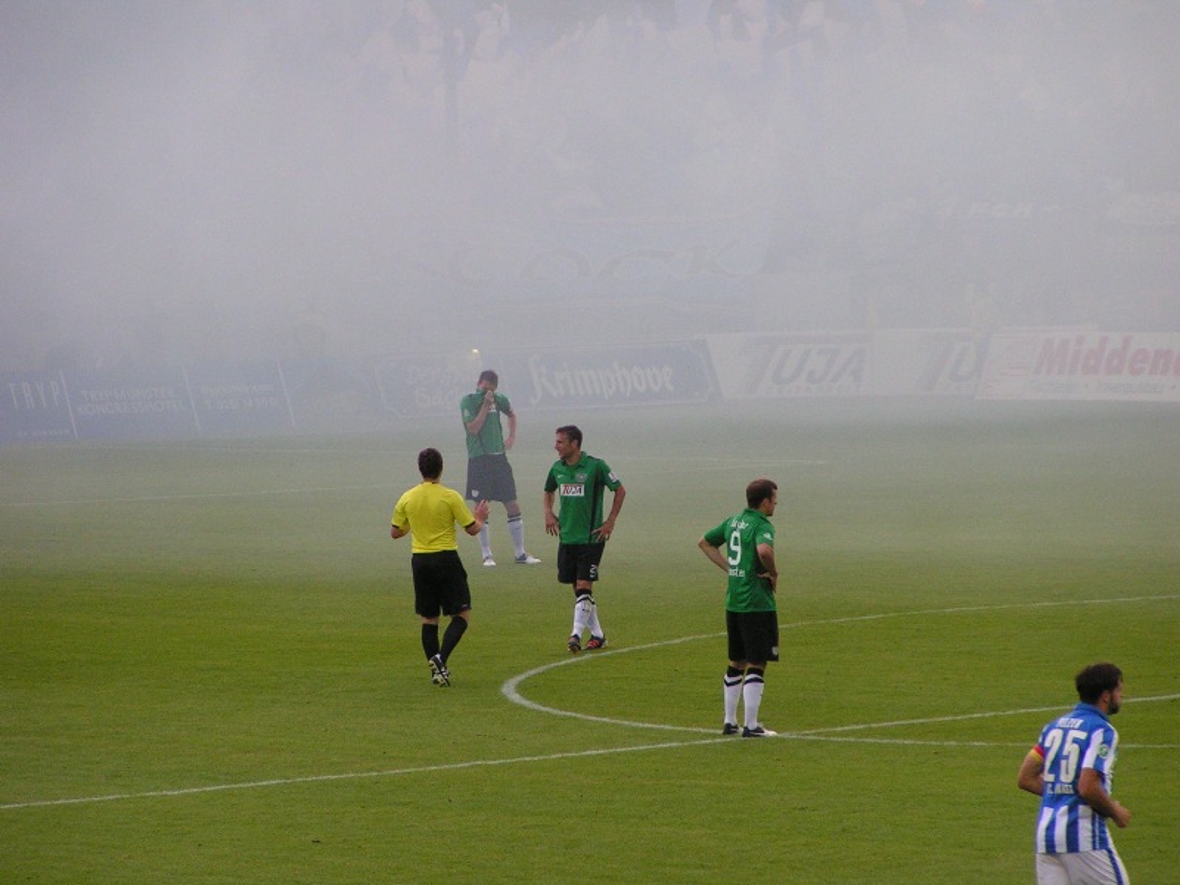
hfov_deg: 7.0
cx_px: 590
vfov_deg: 5.3
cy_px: 442
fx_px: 9647
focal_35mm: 283
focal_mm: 43.3
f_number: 3.5
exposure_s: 1/400
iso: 160
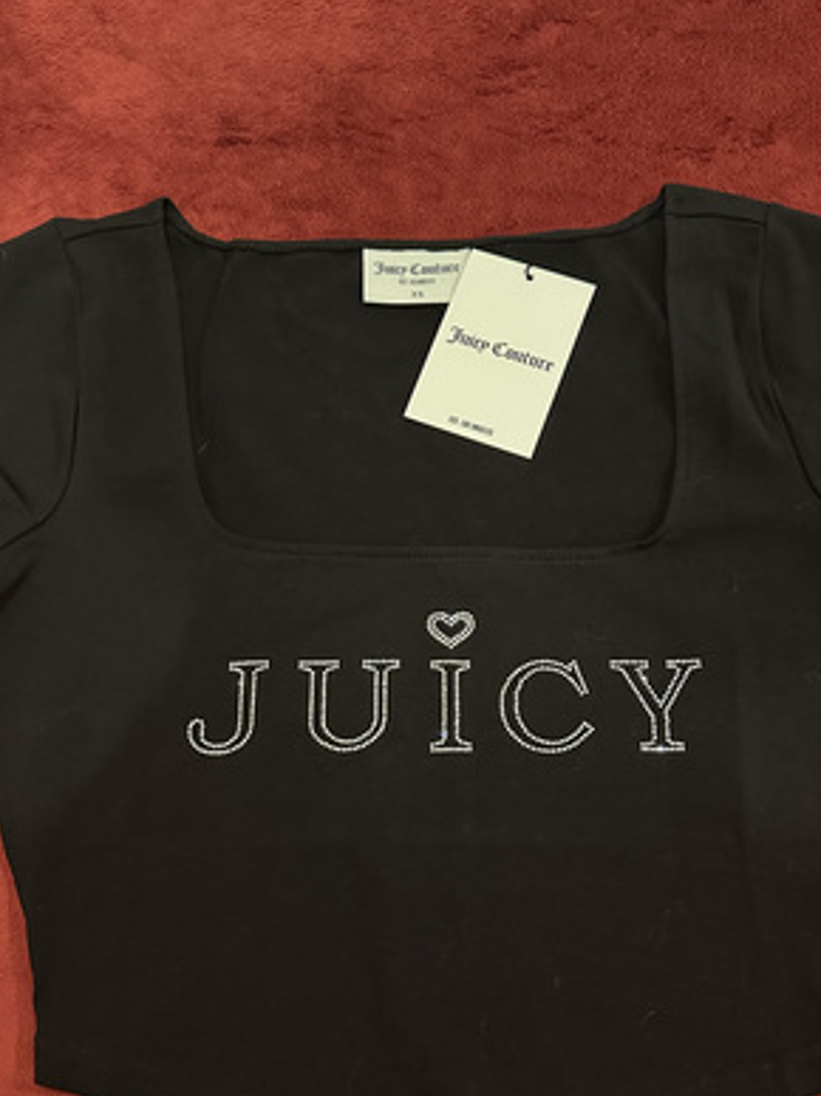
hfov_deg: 45.4
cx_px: 435
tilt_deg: -72.3
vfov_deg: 58.2
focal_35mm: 31
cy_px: 620
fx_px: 981
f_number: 1.78
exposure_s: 1/25
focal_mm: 6.86
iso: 1000
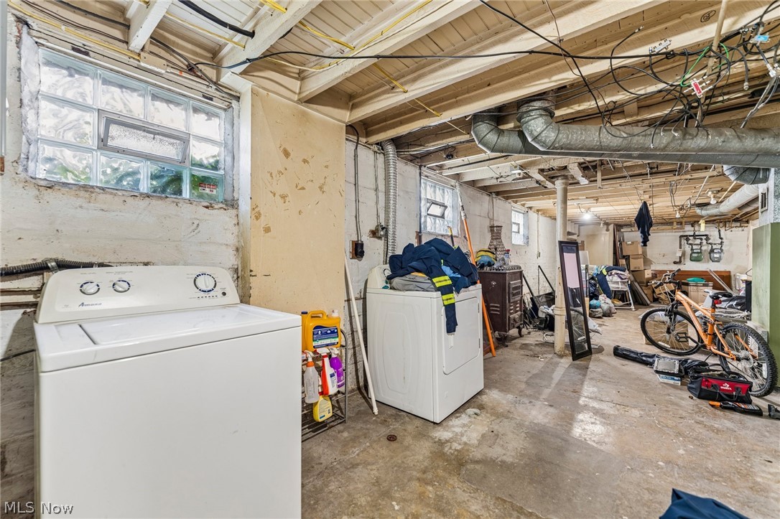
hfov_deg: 104.3
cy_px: 260
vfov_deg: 81.2
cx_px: 390
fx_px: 303
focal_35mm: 14
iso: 200
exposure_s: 1/10
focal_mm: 14
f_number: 2.8
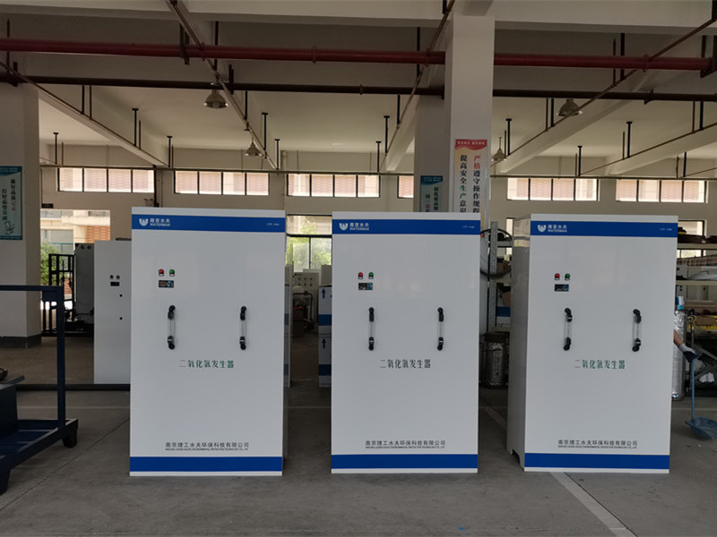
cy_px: 268
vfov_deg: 53.1
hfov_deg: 67.3
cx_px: 358
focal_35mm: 26
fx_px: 539
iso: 50
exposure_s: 1/247
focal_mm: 5.58
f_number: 1.8
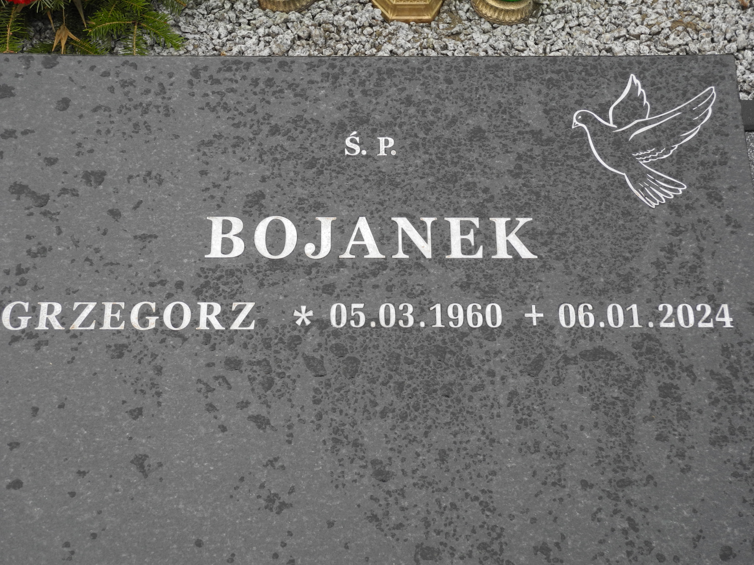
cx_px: 377
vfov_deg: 29.1
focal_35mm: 50
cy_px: 282
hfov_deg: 38.2
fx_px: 1089
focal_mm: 10.7
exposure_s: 1/320
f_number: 3.5
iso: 100
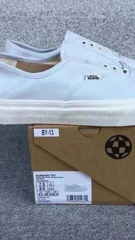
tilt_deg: -21.8
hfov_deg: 25.8
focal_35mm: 46
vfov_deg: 44.6
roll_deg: -0.6
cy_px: 120
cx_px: 93
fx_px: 293
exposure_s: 1/403
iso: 25
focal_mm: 3.3
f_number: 2.4
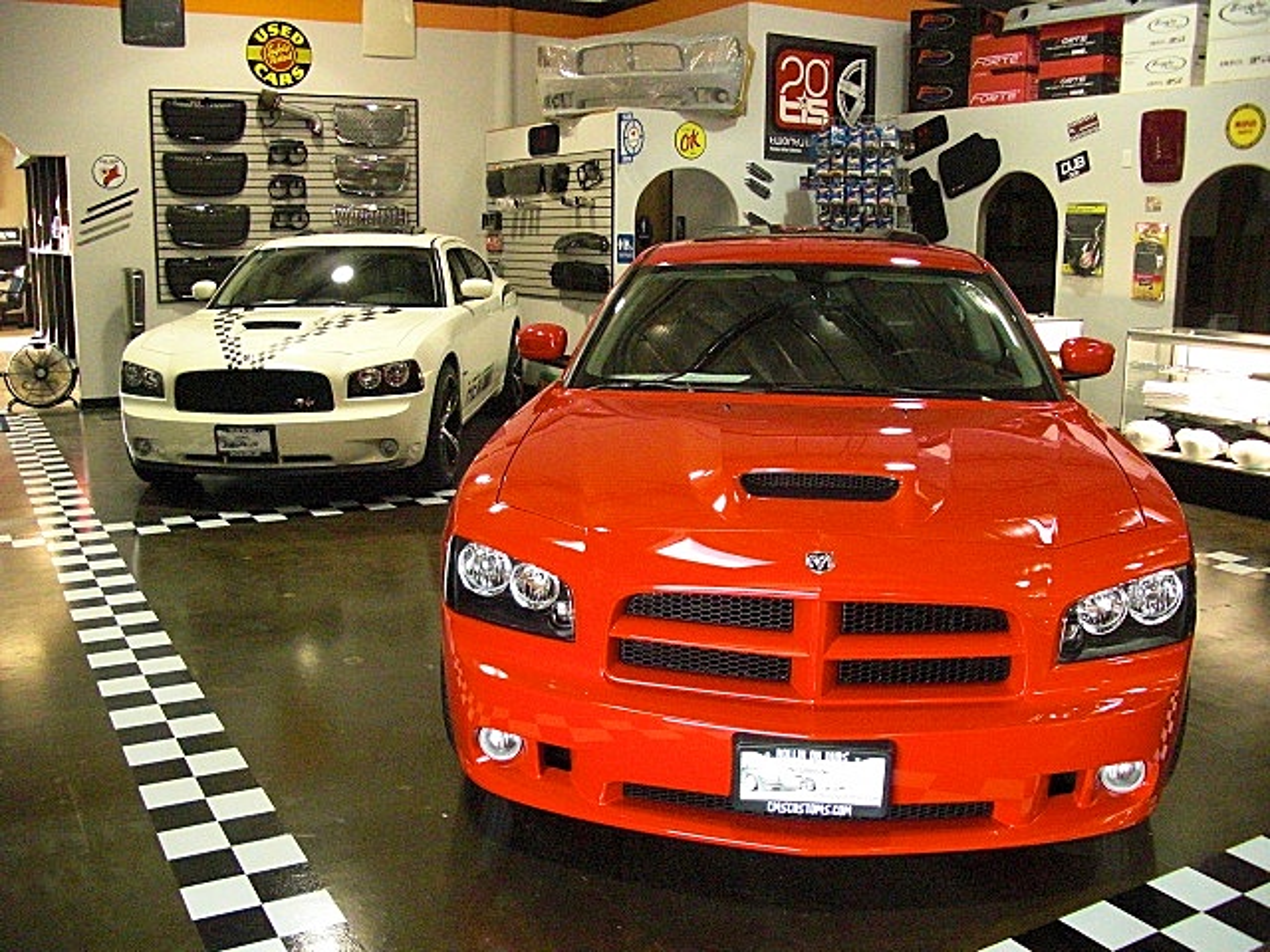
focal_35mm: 36
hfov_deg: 51.4
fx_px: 1321
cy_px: 476
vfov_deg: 39.7
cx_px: 635
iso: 800
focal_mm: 6.3
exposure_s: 1/100
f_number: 2.8
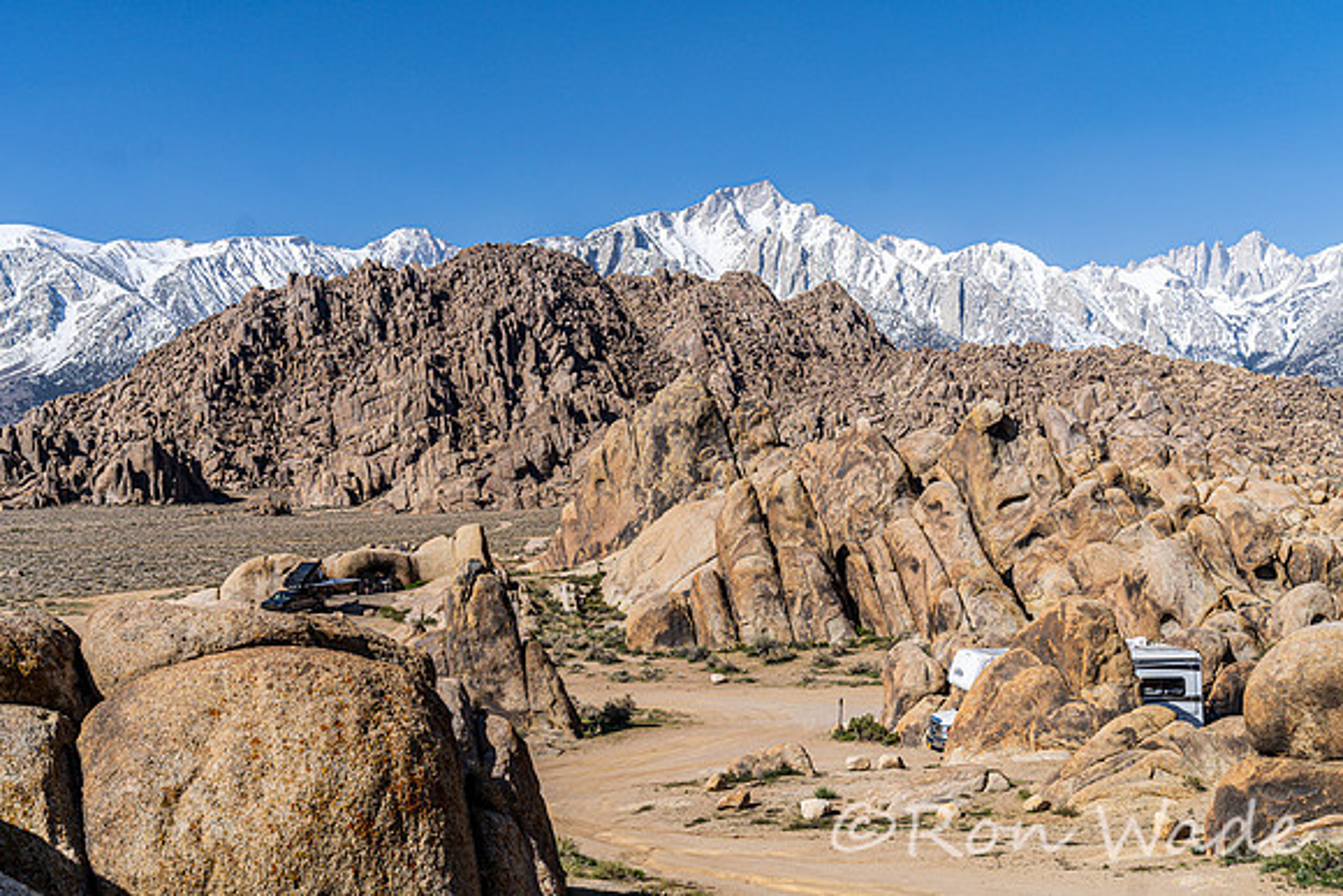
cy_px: 448
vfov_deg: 32.6
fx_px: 1530
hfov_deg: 47.4
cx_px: 672
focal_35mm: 41
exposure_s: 1/1250
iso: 100
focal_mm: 41
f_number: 5
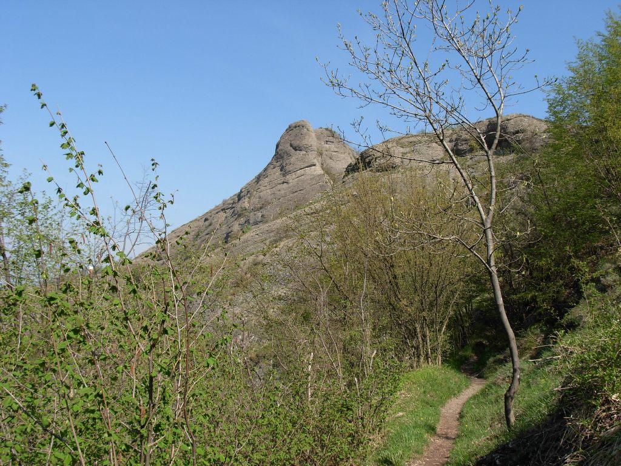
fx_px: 682
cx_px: 310
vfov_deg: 37.7
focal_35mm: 38
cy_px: 233
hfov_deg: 49.0
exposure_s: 1/406
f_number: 4.9
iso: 79
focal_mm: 6.3
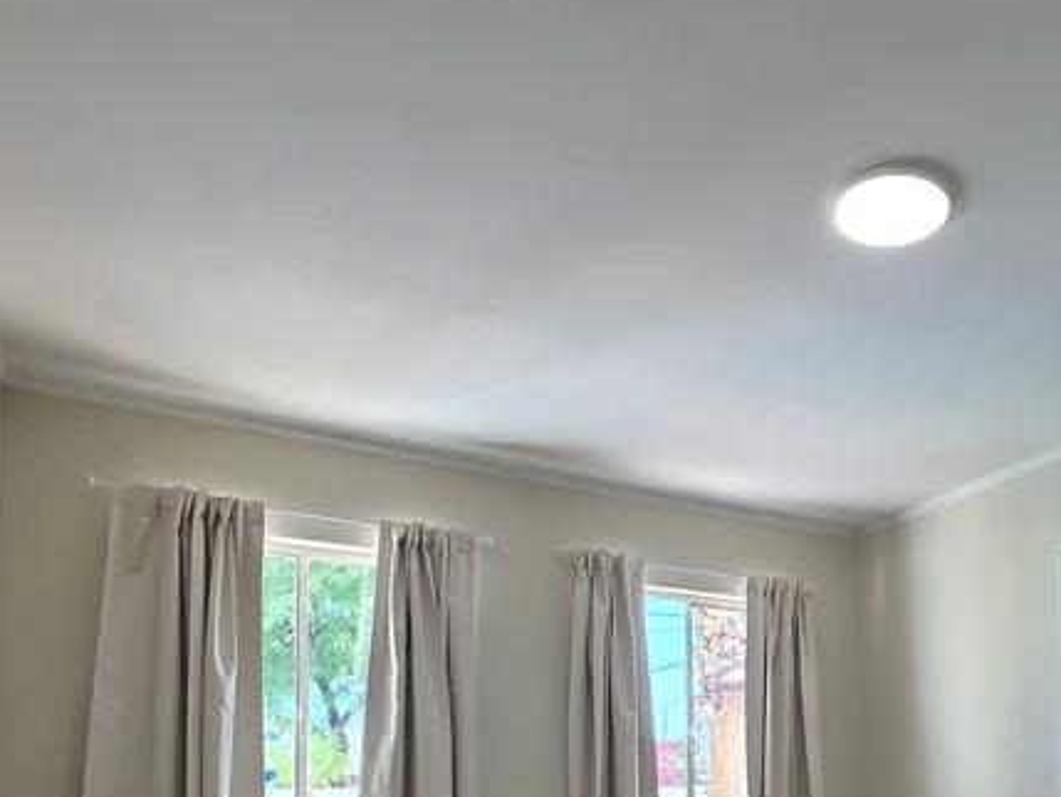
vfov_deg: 40.5
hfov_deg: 54.9
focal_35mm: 31
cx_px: 826
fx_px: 950
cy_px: 775
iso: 40
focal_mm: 2.2
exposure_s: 1/120
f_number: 1.9
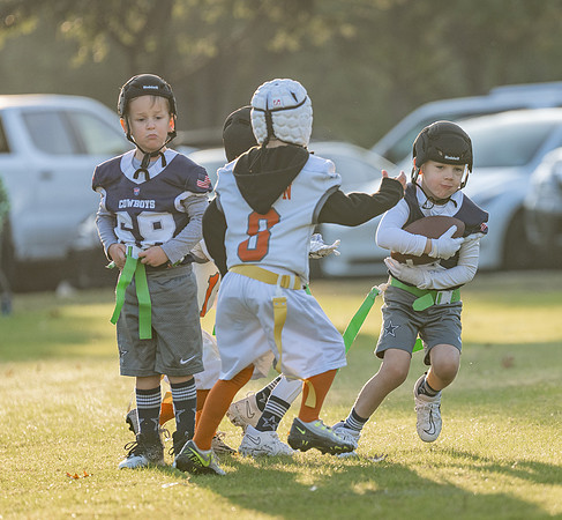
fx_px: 7051
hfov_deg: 4.6
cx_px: 457
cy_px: 283
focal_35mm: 399
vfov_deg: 4.2
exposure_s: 1/1000
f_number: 2.8
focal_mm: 200
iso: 200
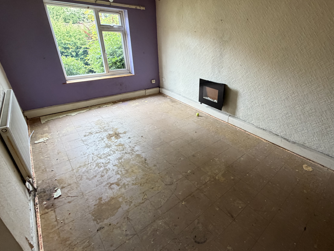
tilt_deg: -25.1
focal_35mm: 18
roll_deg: -1.7
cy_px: 118
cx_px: 196
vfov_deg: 71.5
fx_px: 174
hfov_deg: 86.9
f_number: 2.2
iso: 320
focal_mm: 2.22
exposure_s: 1/72
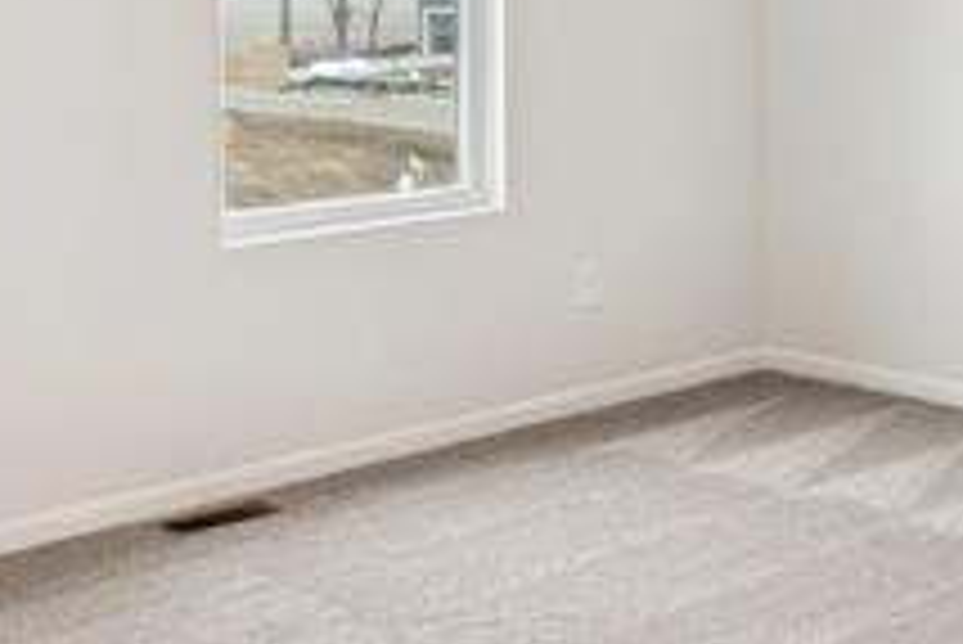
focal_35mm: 67
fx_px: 1793
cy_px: -11
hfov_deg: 30.0
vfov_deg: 19.7
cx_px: 531
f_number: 9
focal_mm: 14
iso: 100
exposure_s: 1/1.67
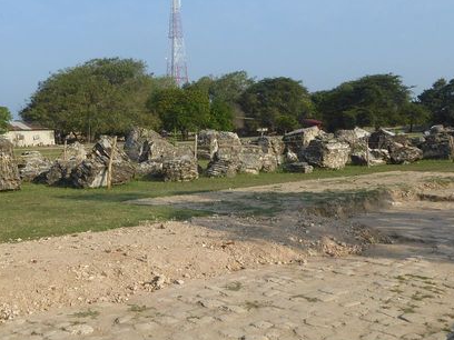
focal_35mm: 49
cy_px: 187
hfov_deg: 38.8
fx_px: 643
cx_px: 191
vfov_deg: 29.7
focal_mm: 4.3
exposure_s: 1/800
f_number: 3.3
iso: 80
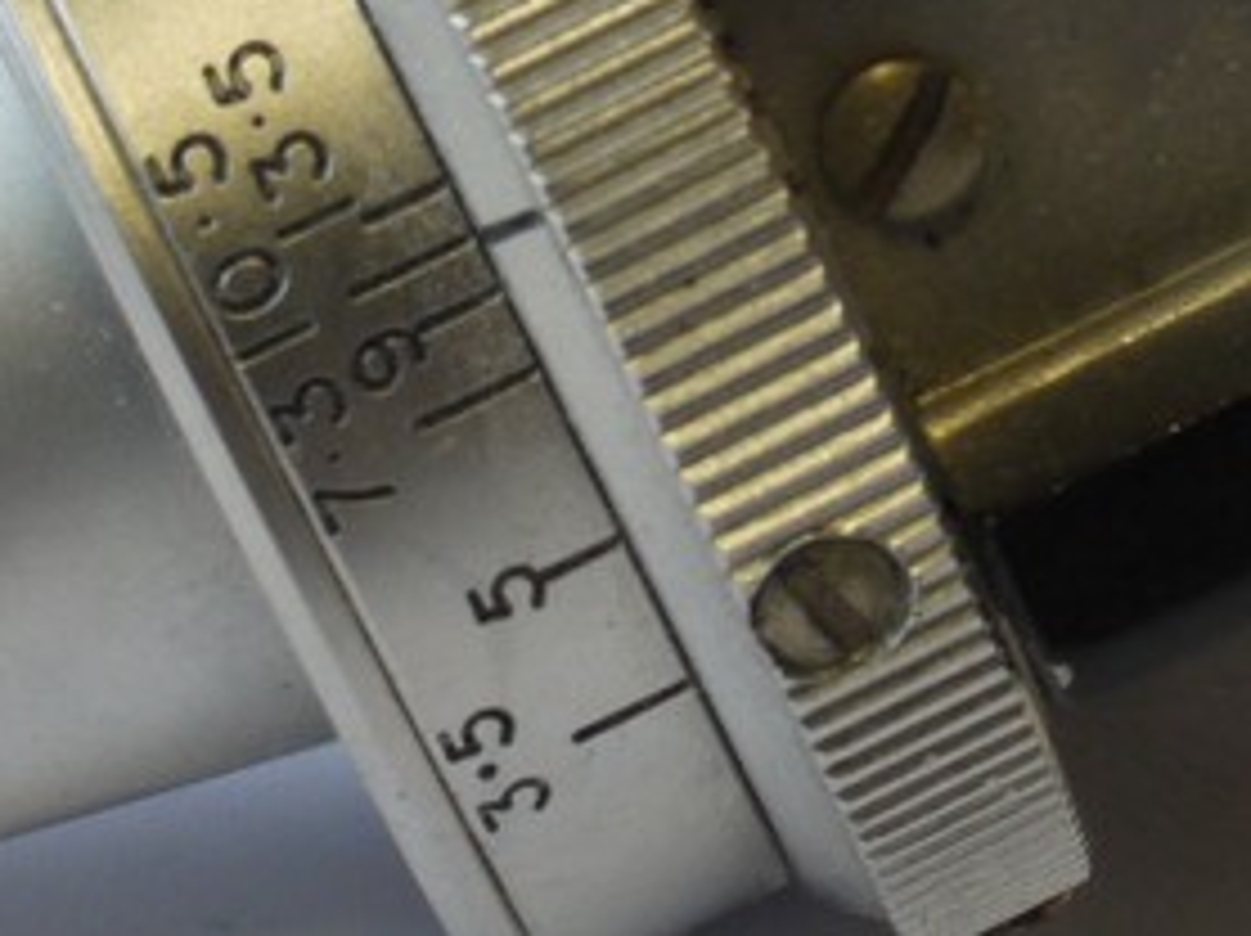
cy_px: -22
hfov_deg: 7.6
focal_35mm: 259
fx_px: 9352
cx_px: 860
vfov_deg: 5.7
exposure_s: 1/25
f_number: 11
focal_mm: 30
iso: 400
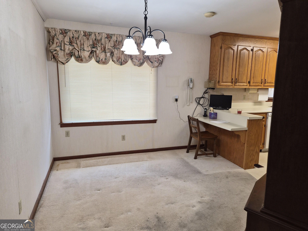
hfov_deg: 73.9
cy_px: 116
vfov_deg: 58.9
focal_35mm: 23
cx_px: 154
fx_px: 205
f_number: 1.8
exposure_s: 1/120
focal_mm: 5.4
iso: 100
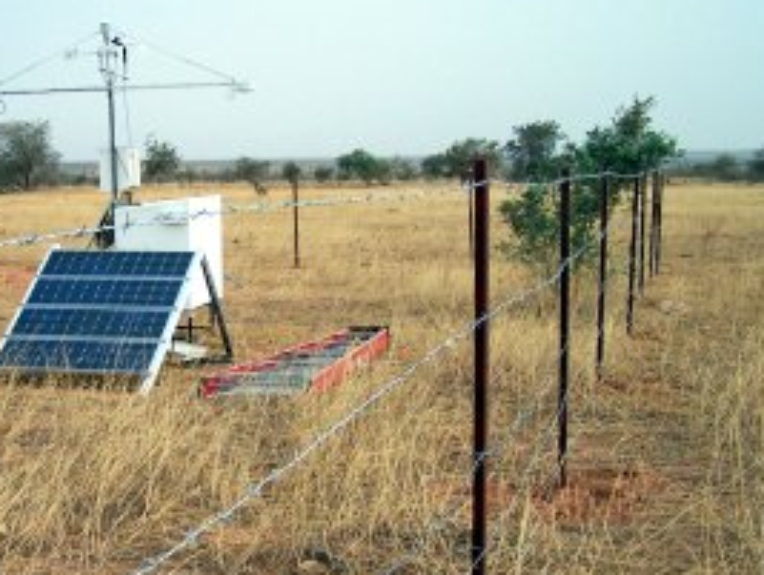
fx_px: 1414
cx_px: 189
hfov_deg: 29.7
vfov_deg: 22.9
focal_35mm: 64
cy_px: 346
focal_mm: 6.3
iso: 80
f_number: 2.8
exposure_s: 1/500
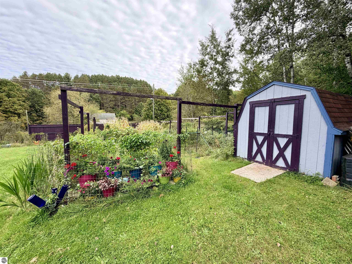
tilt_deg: -6.0
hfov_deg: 102.1
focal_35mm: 14
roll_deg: +0.0
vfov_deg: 85.7
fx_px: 142
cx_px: 176
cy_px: 132
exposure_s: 1/468
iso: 64
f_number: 2.2
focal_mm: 2.22
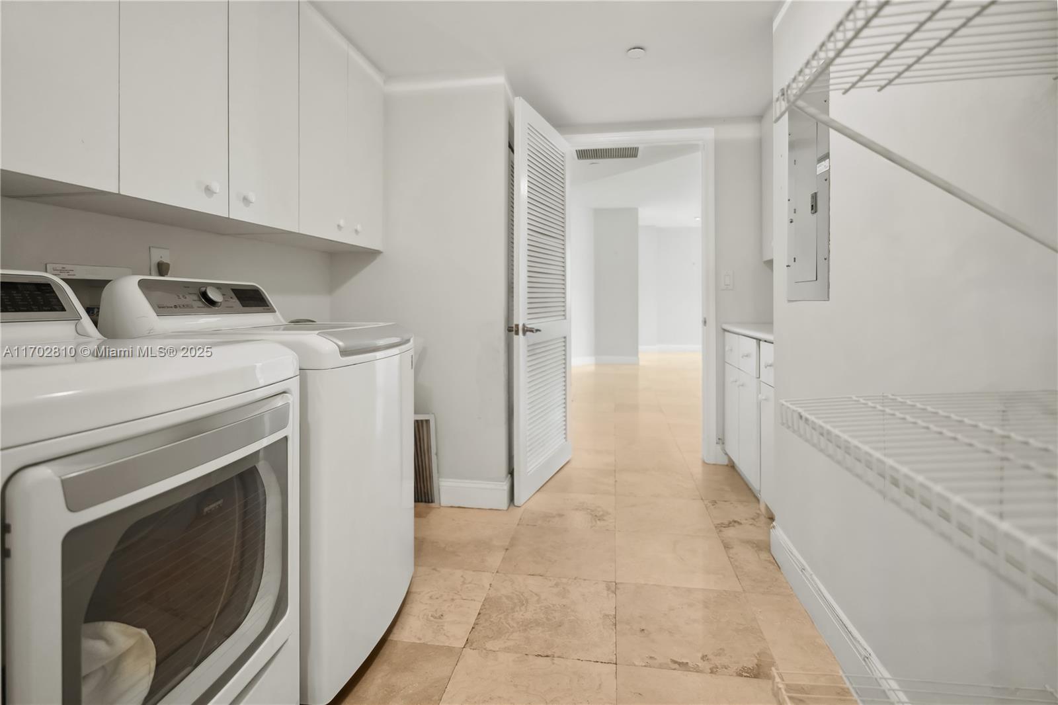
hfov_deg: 91.0
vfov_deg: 68.3
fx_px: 520
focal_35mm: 18
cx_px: 529
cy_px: 352
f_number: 2.8
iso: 160
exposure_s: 1/50
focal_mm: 17.7
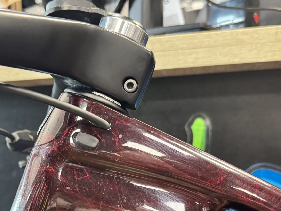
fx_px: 430
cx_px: 98
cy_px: 211
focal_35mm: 53
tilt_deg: -11.4
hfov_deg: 35.9
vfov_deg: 26.1
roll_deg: +2.2
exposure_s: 1/50
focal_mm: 6.76
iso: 400
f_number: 1.78
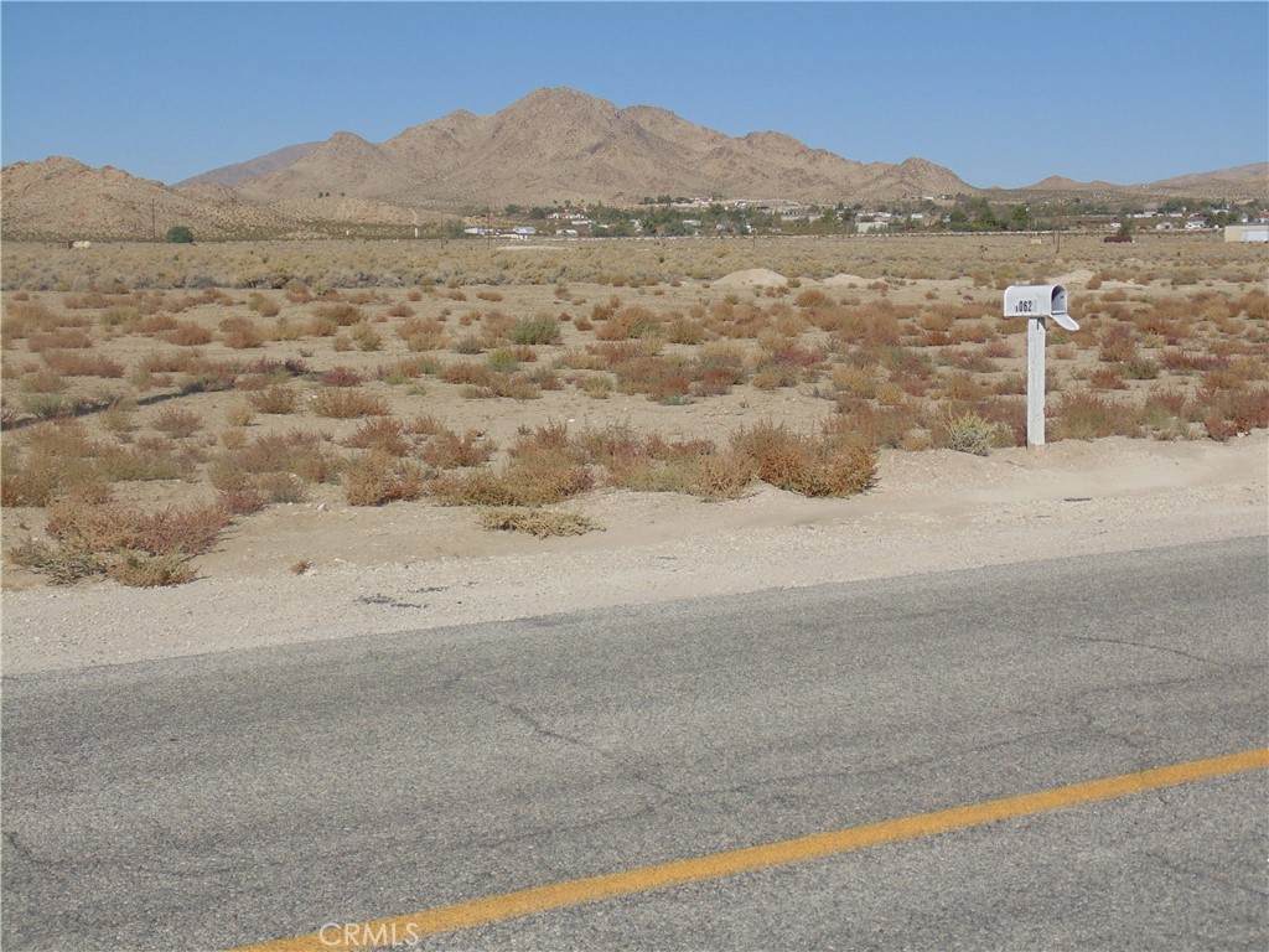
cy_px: 476
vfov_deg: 27.5
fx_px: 1943
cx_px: 634
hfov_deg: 36.2
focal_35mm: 53
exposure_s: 1/250
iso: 80
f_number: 12.2
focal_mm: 9.5
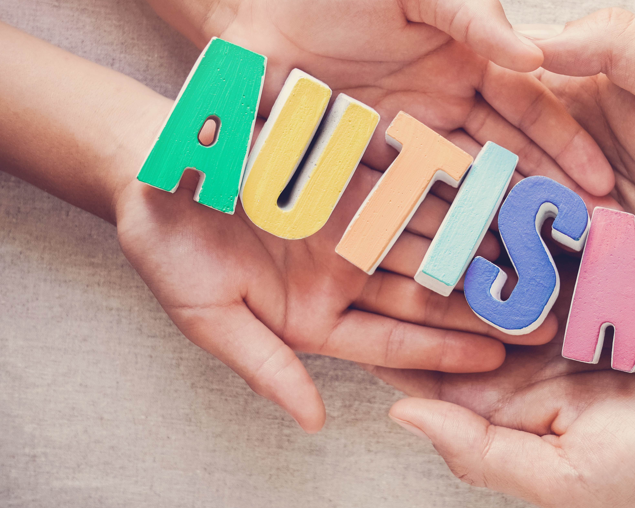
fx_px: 1052
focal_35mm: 56
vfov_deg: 27.1
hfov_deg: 33.1
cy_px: 237
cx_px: 452
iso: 400
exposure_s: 1/80
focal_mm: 26
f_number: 4.5
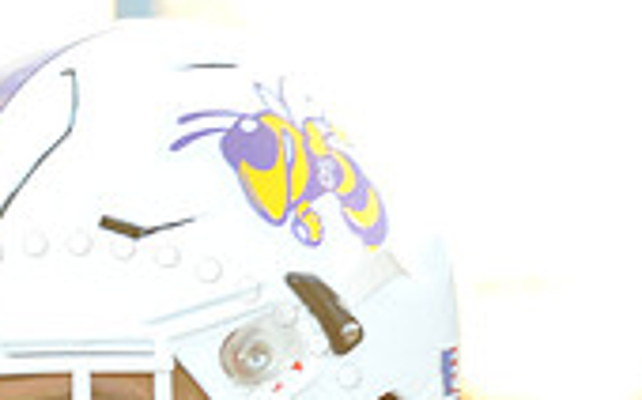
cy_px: 589
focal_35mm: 590
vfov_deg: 2.2
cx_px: 72
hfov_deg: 3.6
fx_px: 10316
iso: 500
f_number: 6.3
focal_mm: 170
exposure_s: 1/100
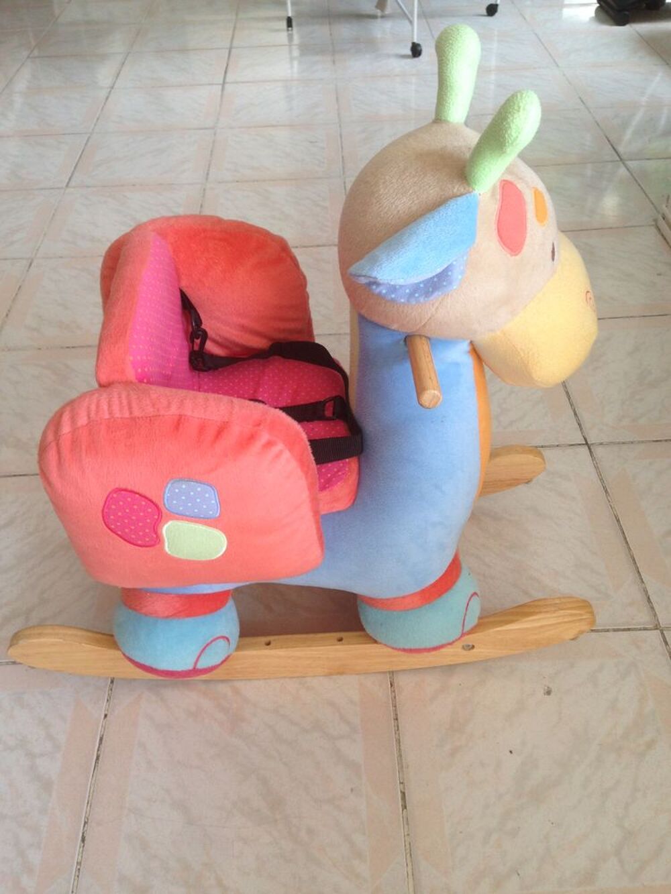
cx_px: 336
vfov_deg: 55.3
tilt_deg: -42.9
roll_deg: +1.3
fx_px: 853
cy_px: 447
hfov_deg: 43.0
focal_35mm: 33
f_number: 2.4
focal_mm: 4.12
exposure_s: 1/60
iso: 64
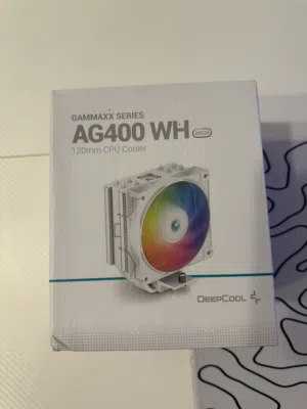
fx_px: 284
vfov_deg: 71.6
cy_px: 204
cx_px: 154
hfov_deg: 56.8
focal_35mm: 24
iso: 125
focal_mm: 6.76
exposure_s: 1/50
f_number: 1.78
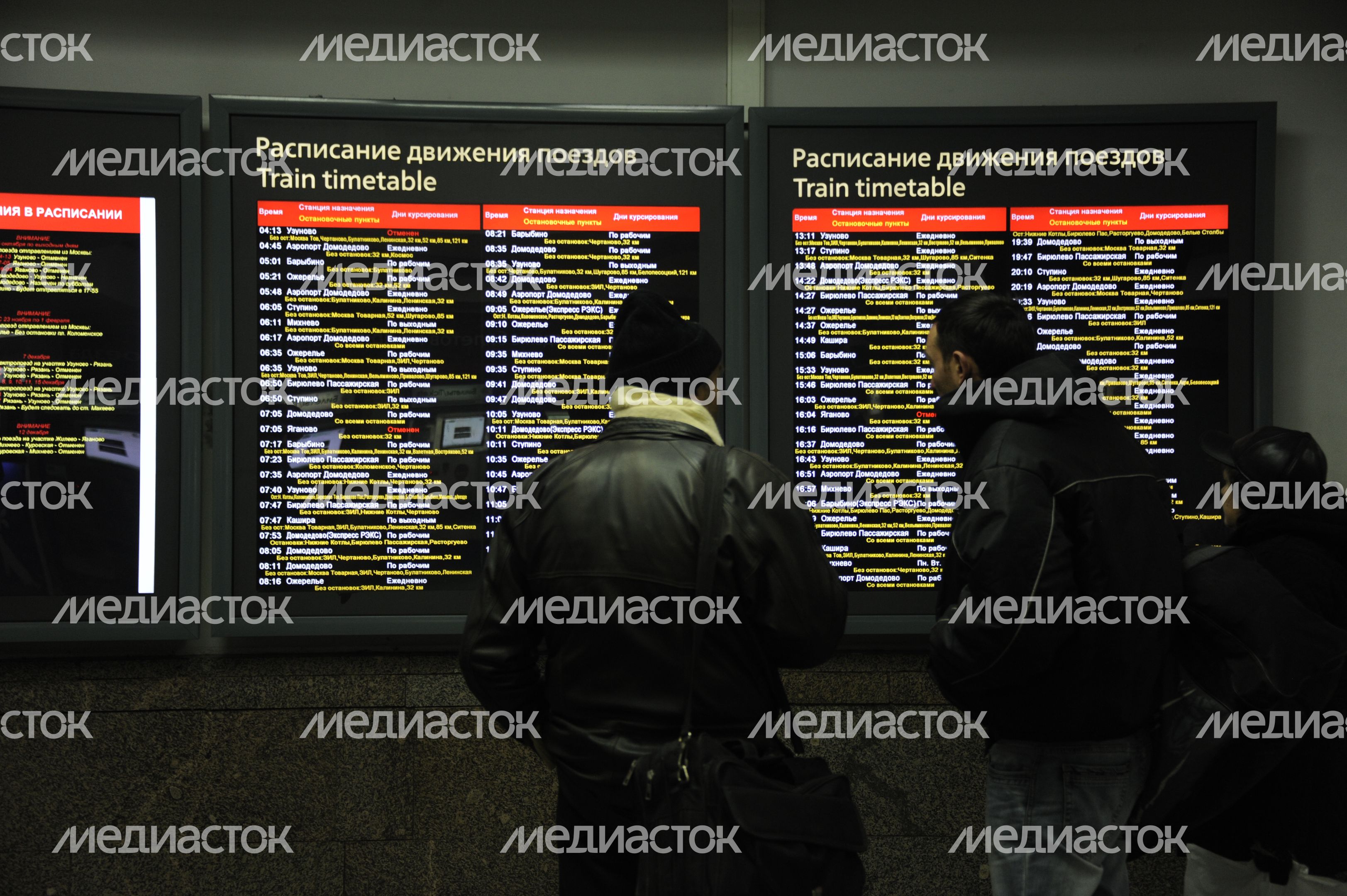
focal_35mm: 58
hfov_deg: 34.5
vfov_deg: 23.4
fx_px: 2169
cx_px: 674
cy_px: 448
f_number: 4.5
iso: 1000
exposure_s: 1/100
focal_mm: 58
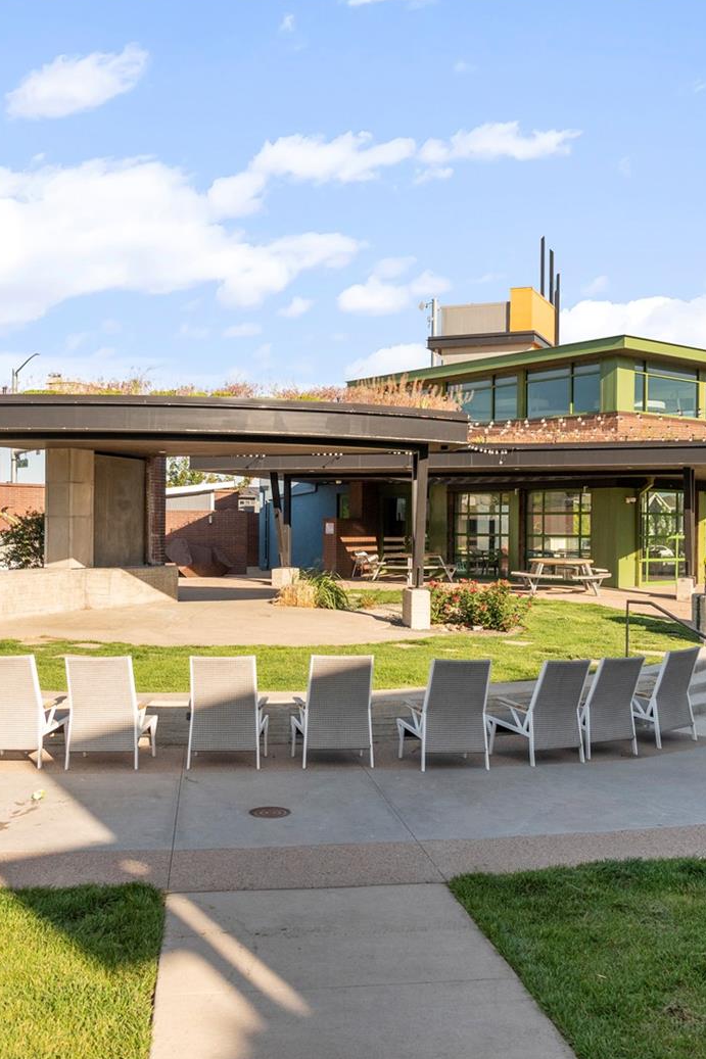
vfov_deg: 51.9
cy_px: 533
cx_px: 368
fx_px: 1089
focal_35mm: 37
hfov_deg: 35.9
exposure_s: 1/5000
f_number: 4
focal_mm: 24
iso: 640
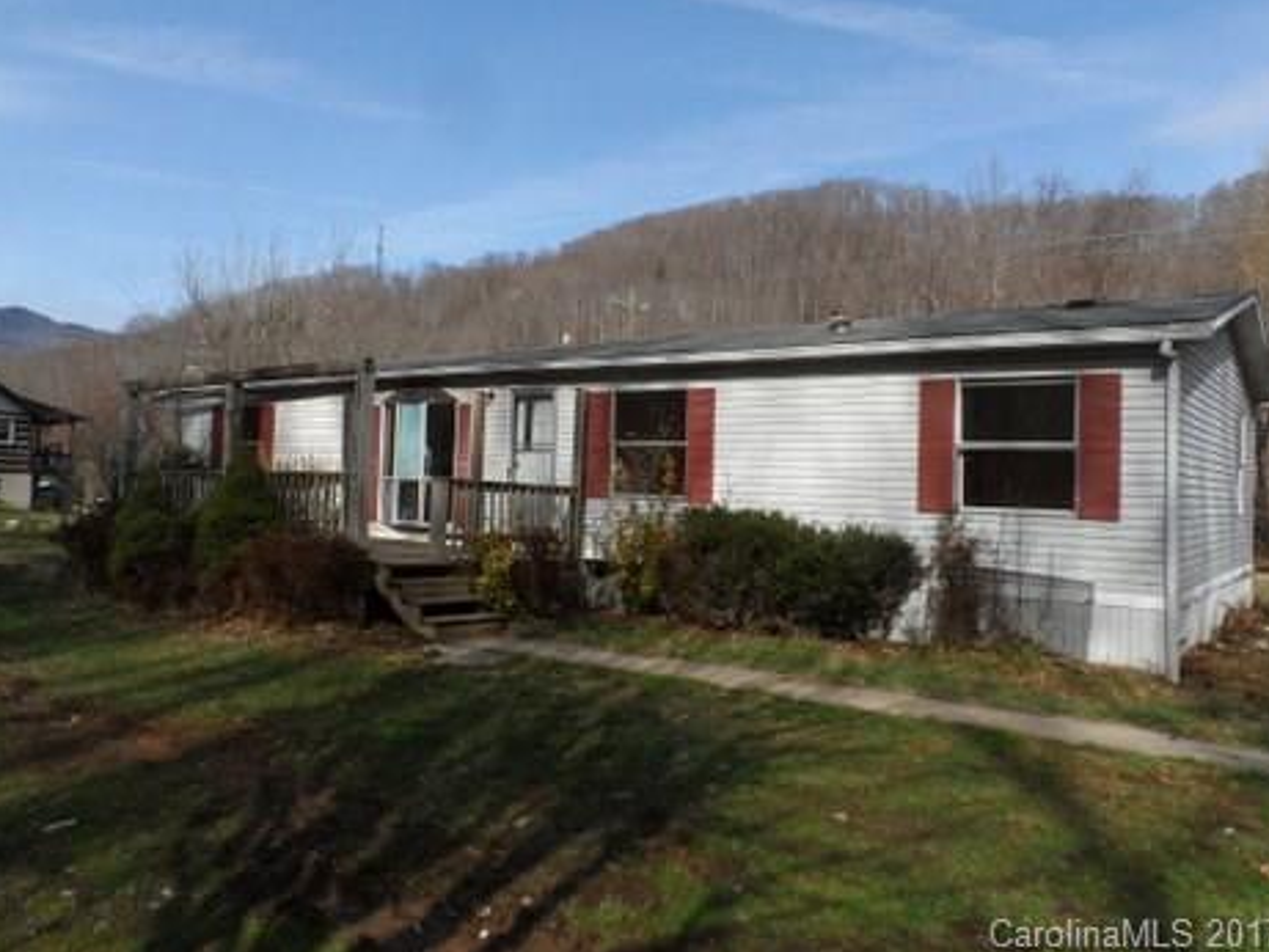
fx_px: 917
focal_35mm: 25
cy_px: 465
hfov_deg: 69.4
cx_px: 644
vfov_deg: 54.9
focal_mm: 4
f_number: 4.5
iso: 100
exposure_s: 1/750
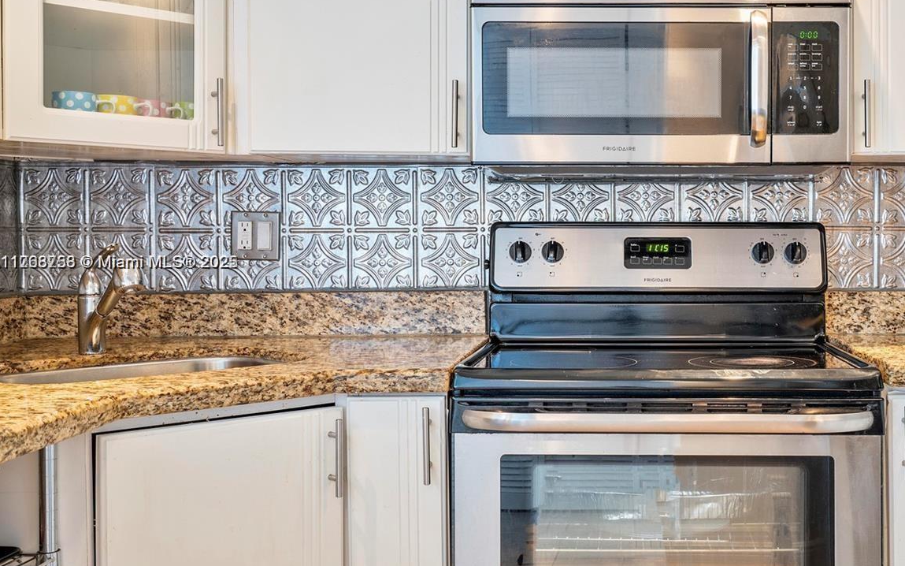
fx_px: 1085
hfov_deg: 44.5
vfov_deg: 29.2
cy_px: 263
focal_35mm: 44
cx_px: 616
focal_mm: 31
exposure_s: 1/2.5
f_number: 8
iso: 400
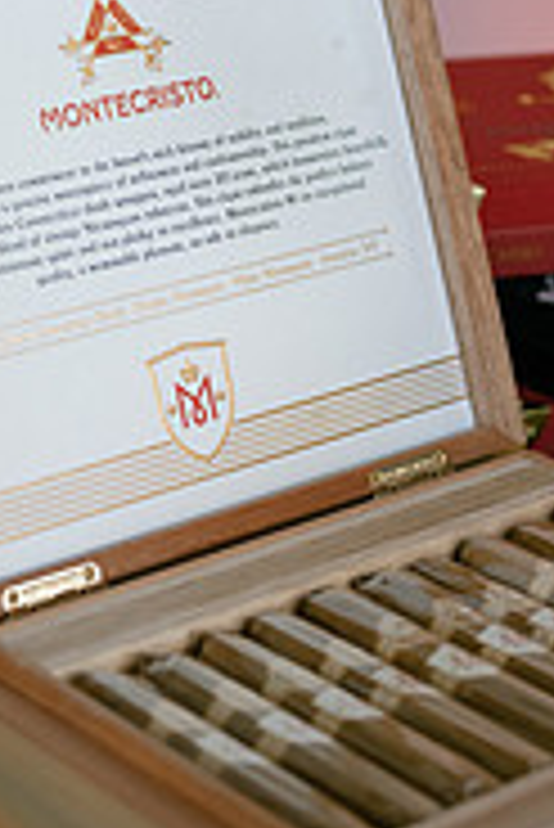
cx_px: 374
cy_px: 238
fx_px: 2811
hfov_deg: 11.2
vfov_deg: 16.7
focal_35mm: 122
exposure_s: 1/125
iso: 800
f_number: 3.2
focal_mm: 50
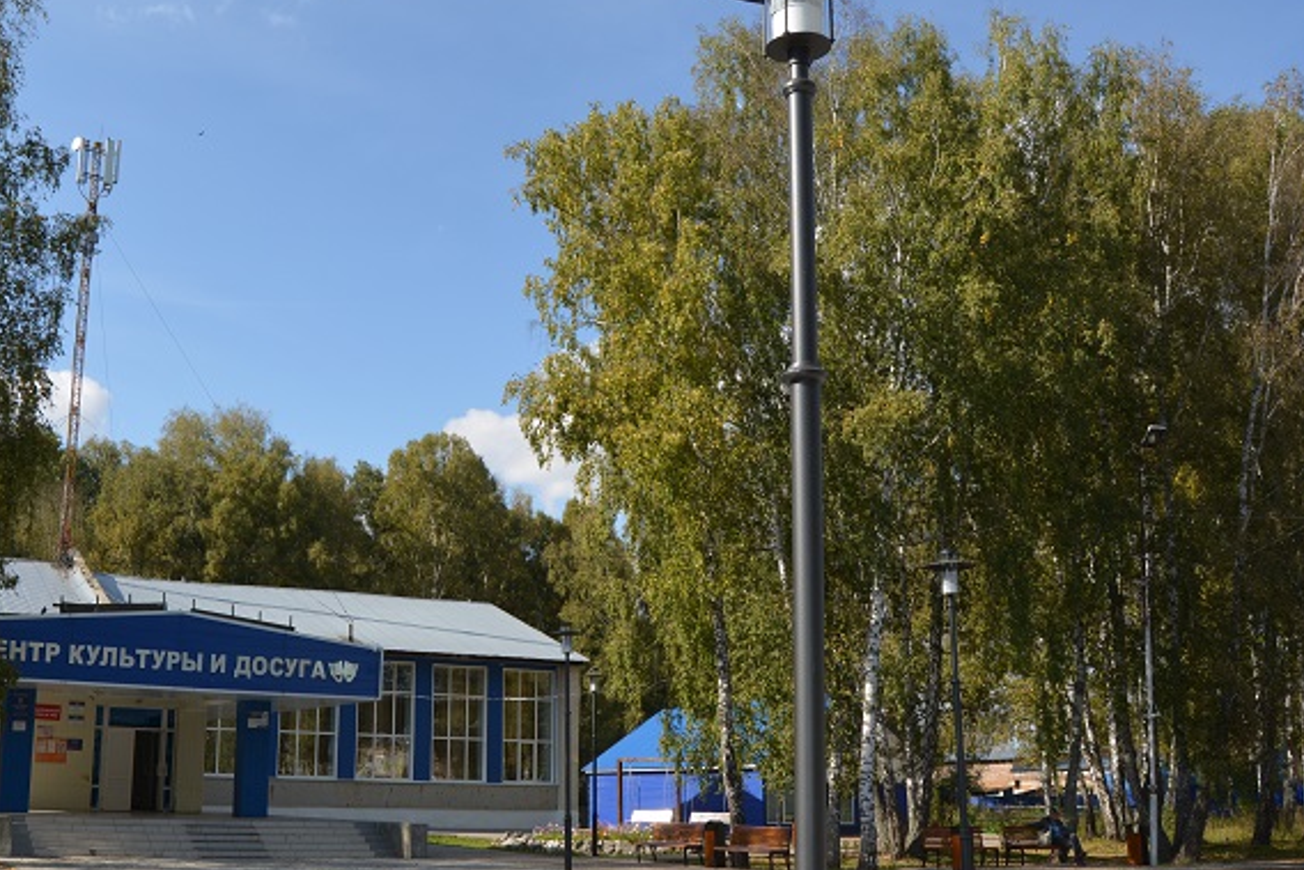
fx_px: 1377
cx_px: 457
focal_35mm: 38
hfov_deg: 50.0
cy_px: 469
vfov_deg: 35.1
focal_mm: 18
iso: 100
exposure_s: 1/200
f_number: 9
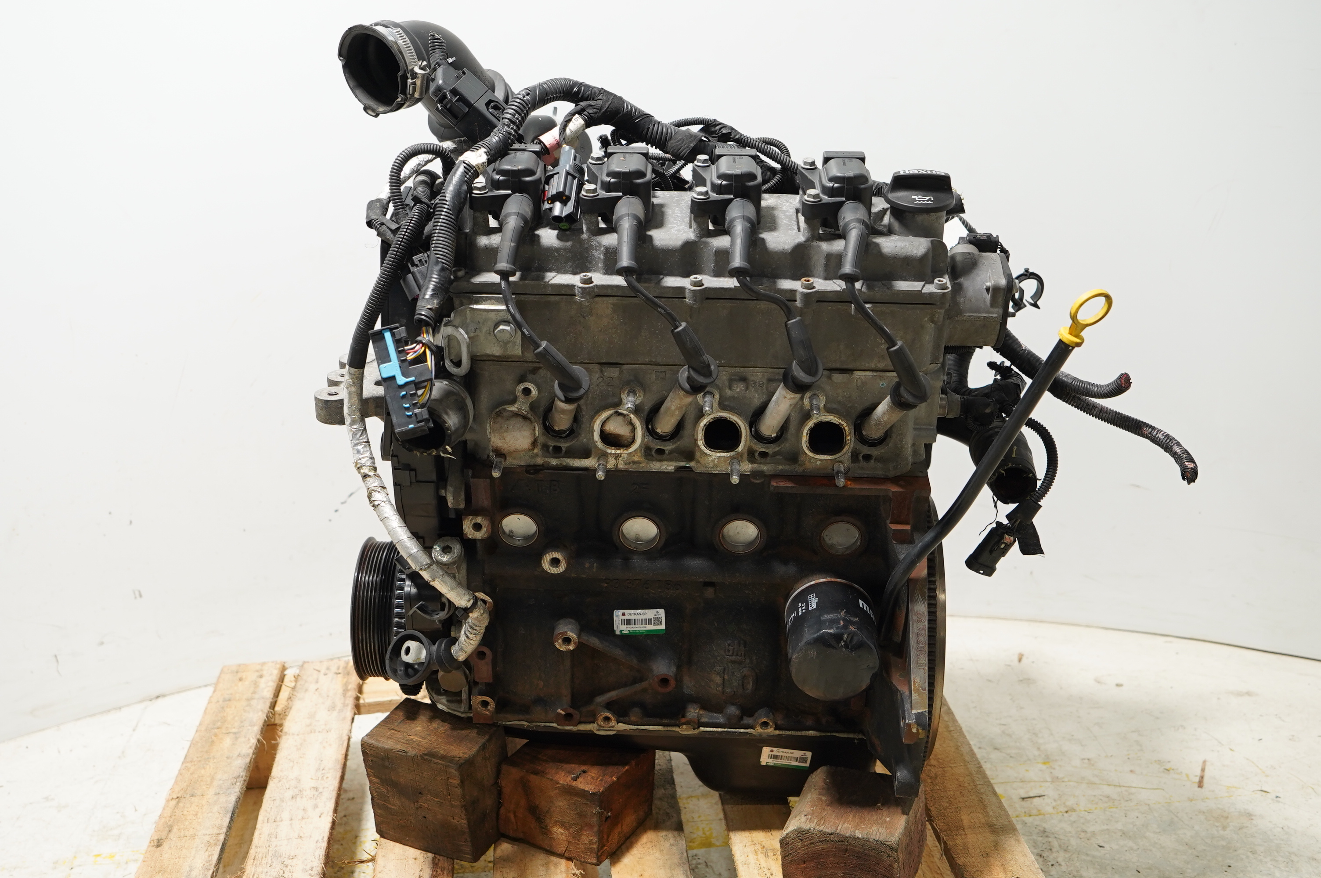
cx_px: 660
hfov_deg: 48.5
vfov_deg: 33.3
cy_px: 439
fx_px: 1466
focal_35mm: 40
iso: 640
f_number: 4
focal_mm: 27
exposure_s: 1/160
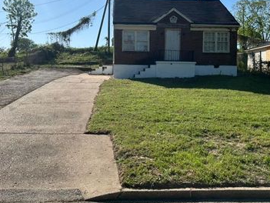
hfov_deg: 50.1
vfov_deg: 38.6
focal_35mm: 37
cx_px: 129
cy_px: 86
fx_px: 289
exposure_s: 1/5076
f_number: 1.5
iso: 50
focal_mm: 5.7
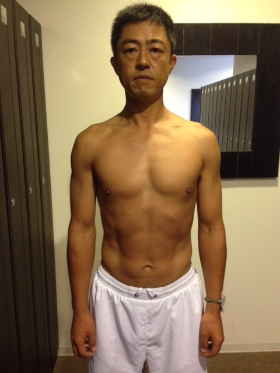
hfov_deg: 42.9
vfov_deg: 55.4
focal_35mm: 33
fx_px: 356
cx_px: 140
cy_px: 186
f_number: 2.4
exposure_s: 1/17
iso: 400
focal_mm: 4.12
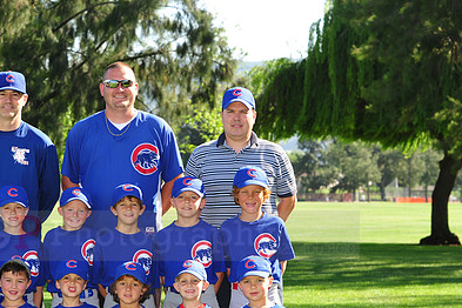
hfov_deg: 16.1
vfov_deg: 10.8
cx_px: 132
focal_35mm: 127
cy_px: 226
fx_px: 1630
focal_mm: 86
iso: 200
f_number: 7.1
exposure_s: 1/200
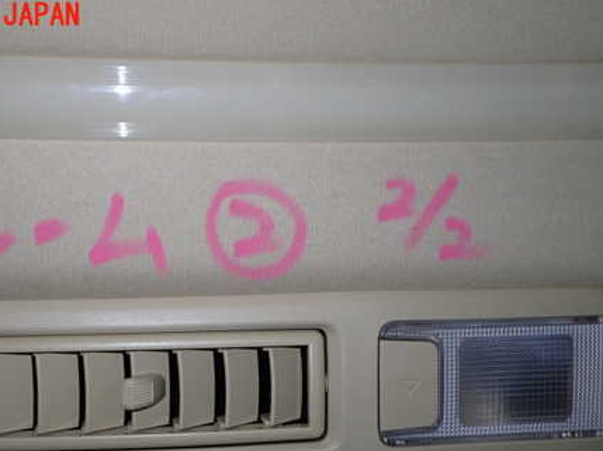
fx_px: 731
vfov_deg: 33.9
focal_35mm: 42
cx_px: 246
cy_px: 315
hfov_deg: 44.6
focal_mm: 5.4
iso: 200
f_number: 2.3
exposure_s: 1/30
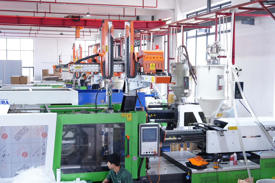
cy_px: 92
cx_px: 134
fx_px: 389
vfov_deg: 26.5
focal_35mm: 51
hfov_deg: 38.9
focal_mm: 46
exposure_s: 1/60
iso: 800
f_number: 4.5
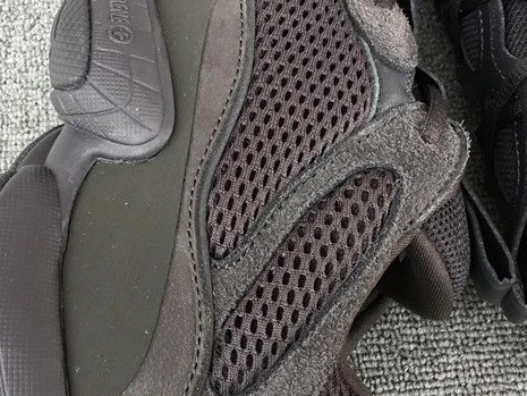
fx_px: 914
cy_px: 184
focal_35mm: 60
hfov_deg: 32.1
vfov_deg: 24.4
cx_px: 209
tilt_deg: -61.1
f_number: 2.4
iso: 32
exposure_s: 1/100
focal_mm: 3.3
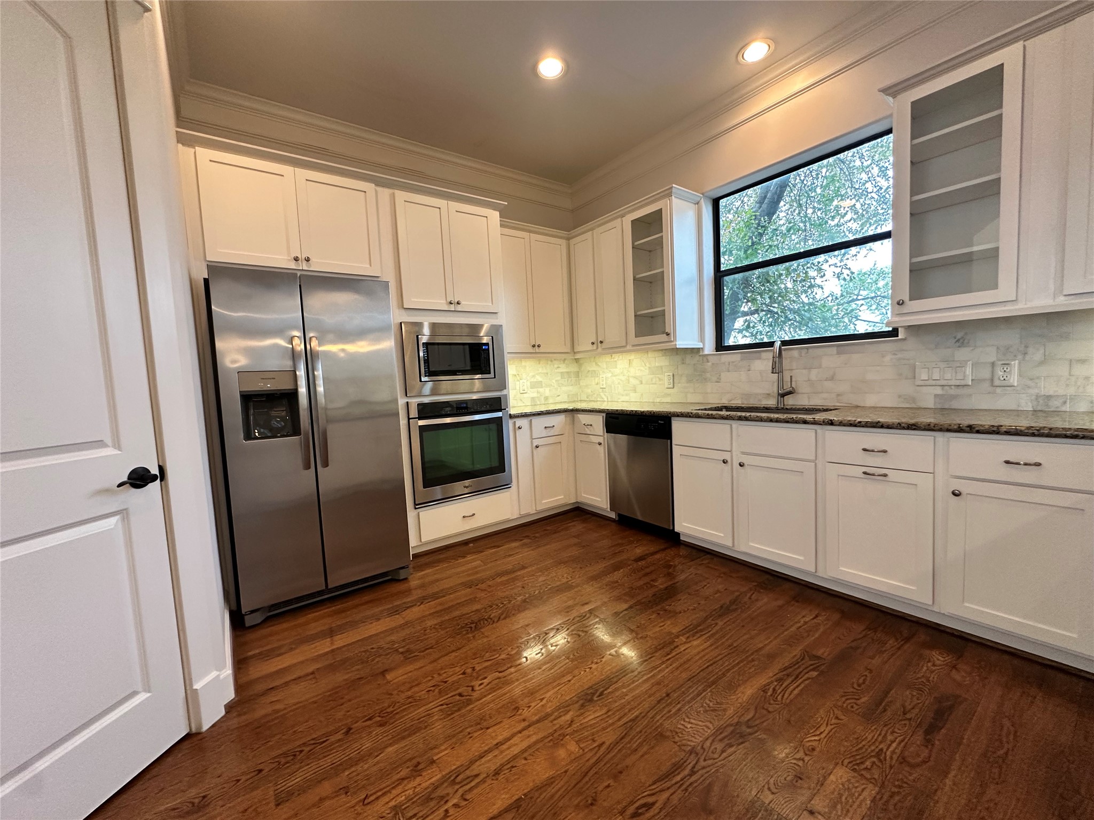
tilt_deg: -3.4
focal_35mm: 14
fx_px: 442
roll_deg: +2.2
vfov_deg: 85.7
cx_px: 547
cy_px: 410
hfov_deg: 102.1
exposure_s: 1/60
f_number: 2.2
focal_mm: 2.22
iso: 200
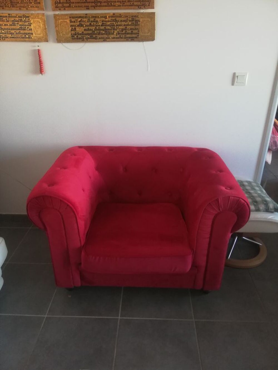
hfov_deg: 53.1
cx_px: 139
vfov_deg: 67.3
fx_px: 278
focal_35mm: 26
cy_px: 185
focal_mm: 3.81
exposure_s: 1/33.3
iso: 320
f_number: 2.2
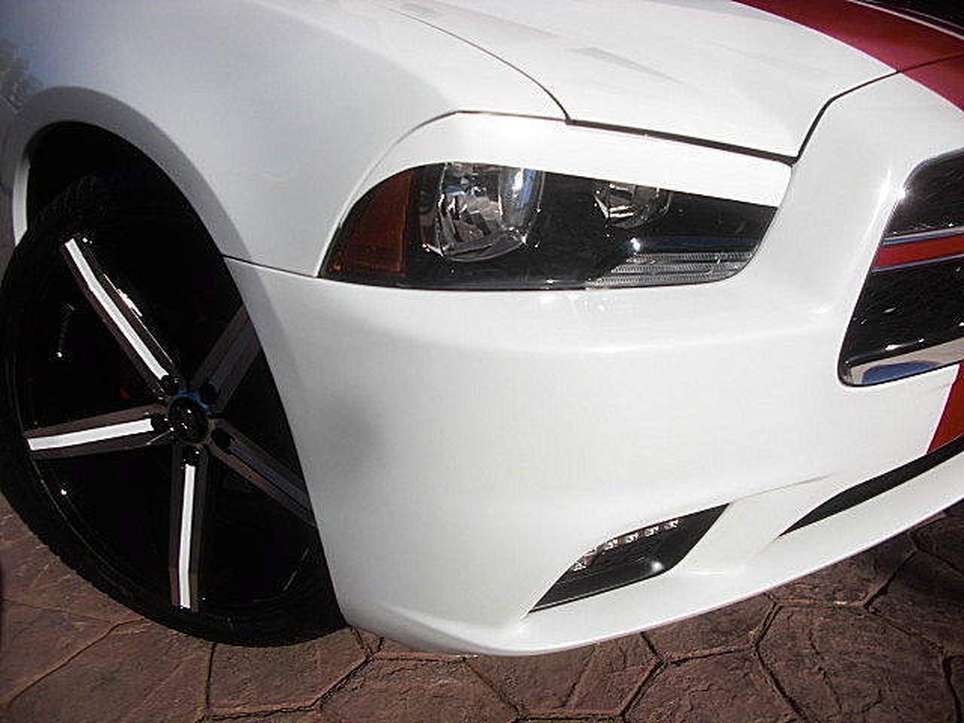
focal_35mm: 36
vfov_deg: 39.7
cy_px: 362
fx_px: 1003
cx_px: 482
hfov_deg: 51.4
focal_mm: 6.3
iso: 50
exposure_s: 1/320
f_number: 7.9
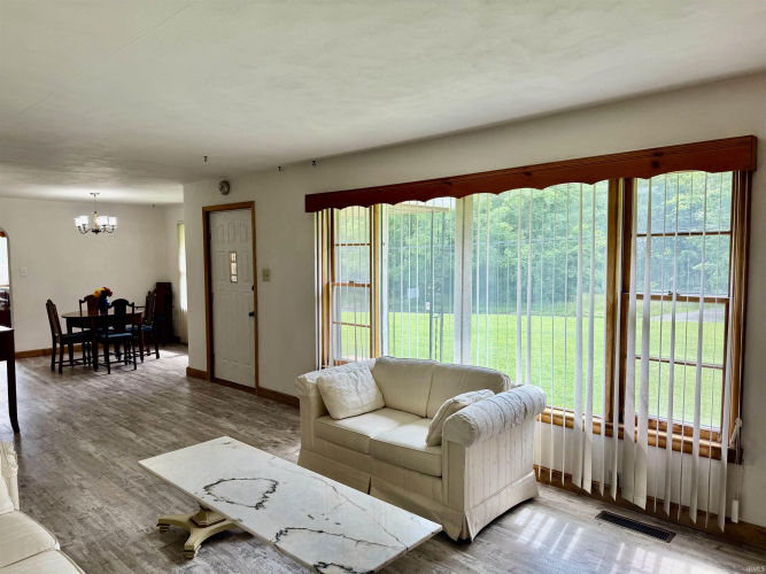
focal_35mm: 24
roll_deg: +0.4
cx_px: 383
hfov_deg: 71.6
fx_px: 531
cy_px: 287
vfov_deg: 56.8
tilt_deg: -4.0
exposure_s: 1/305
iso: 80
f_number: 1.78
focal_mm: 6.76
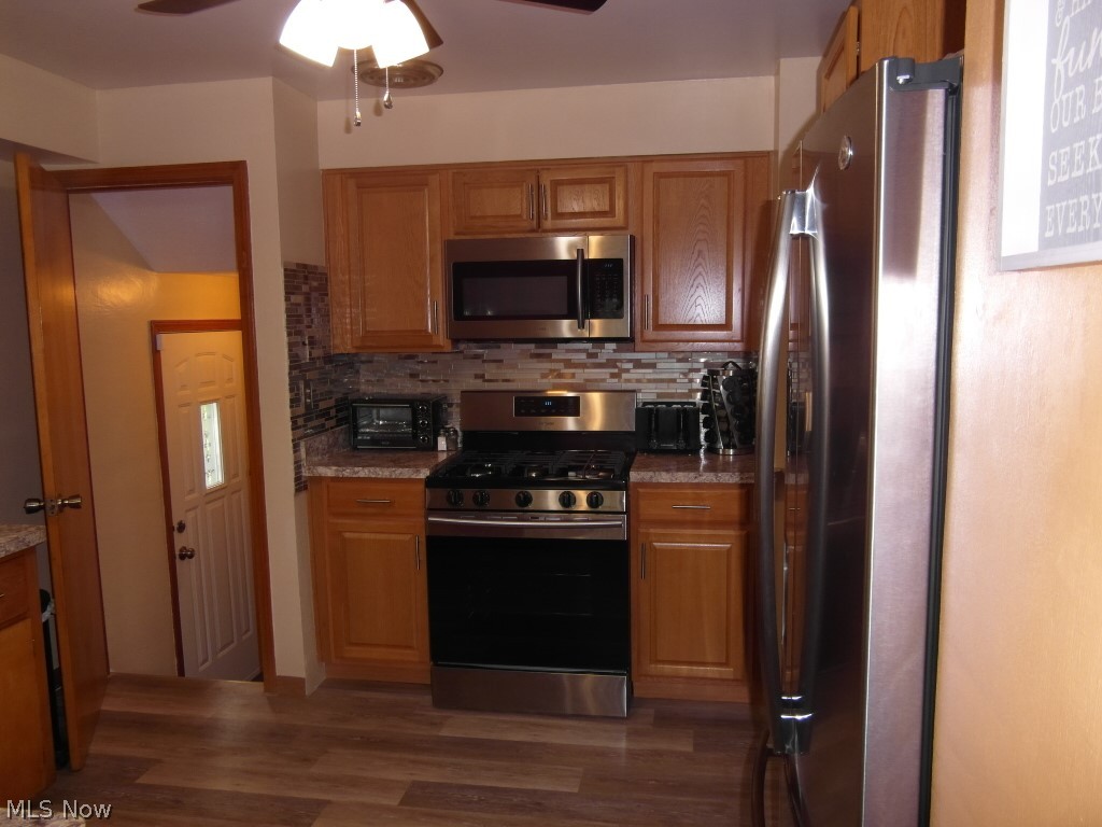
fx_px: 764
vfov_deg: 56.8
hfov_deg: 71.6
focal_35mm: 24
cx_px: 551
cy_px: 414
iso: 120
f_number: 3.2
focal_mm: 4
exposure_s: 1/30
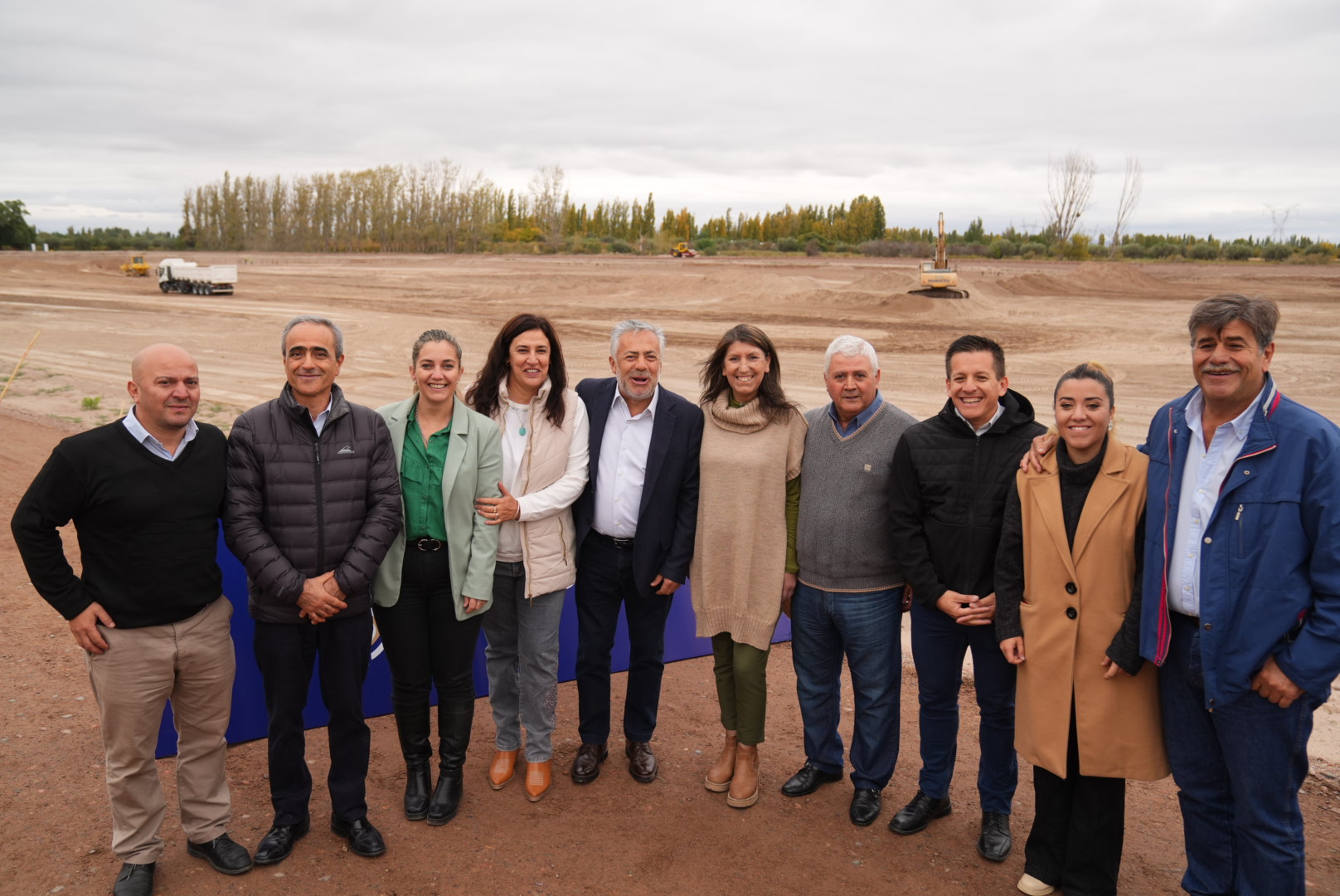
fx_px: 1080
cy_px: 448
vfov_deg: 45.0
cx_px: 670
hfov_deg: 63.6
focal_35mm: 29
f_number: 3.5
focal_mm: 29
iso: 500
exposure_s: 1/800
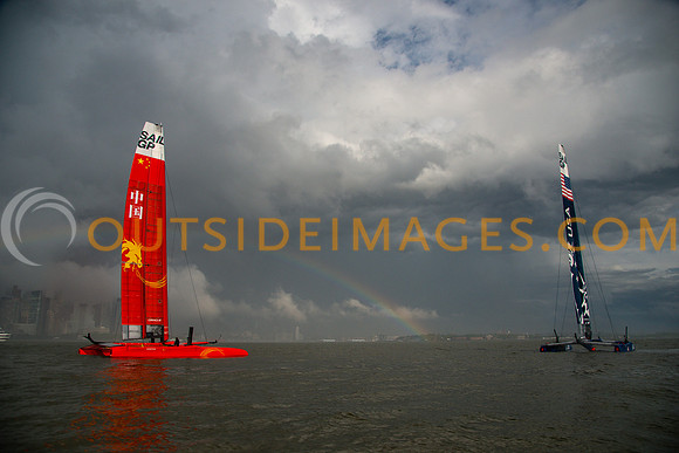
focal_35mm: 24
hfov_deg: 73.7
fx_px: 453
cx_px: 340
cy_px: 226
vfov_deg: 53.2
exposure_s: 1/8000
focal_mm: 24
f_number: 5.6
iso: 320
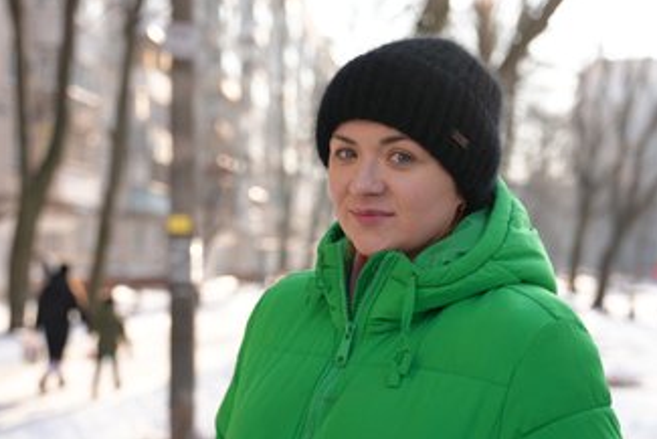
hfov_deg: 37.5
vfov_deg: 25.5
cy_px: 258
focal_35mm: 53
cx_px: 330
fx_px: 968
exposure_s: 1/3200
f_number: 2.8
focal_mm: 43
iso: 800
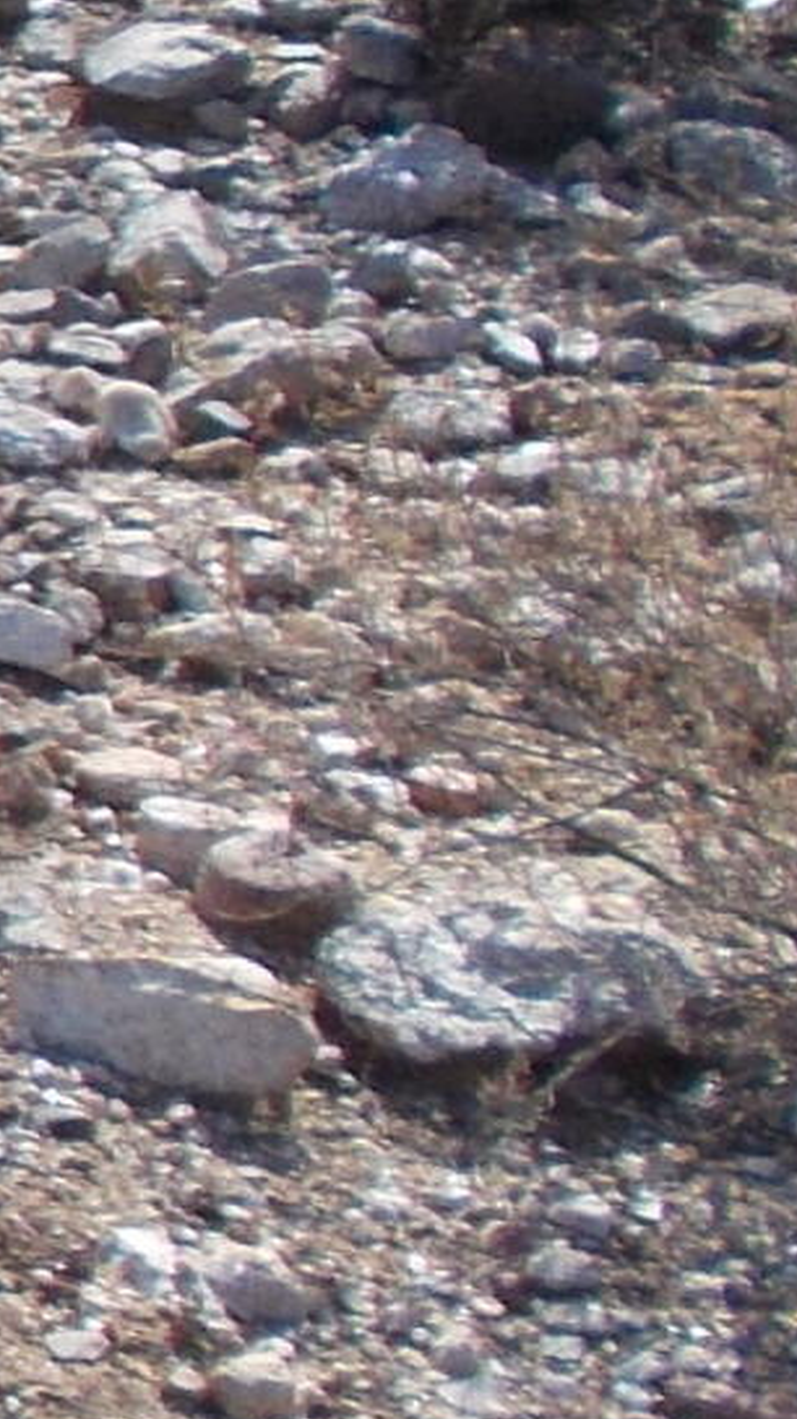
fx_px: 5869
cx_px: -2284
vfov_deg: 13.6
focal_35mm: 156
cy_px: 94
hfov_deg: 6.4
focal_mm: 4.6
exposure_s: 1/125
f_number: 8
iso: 80
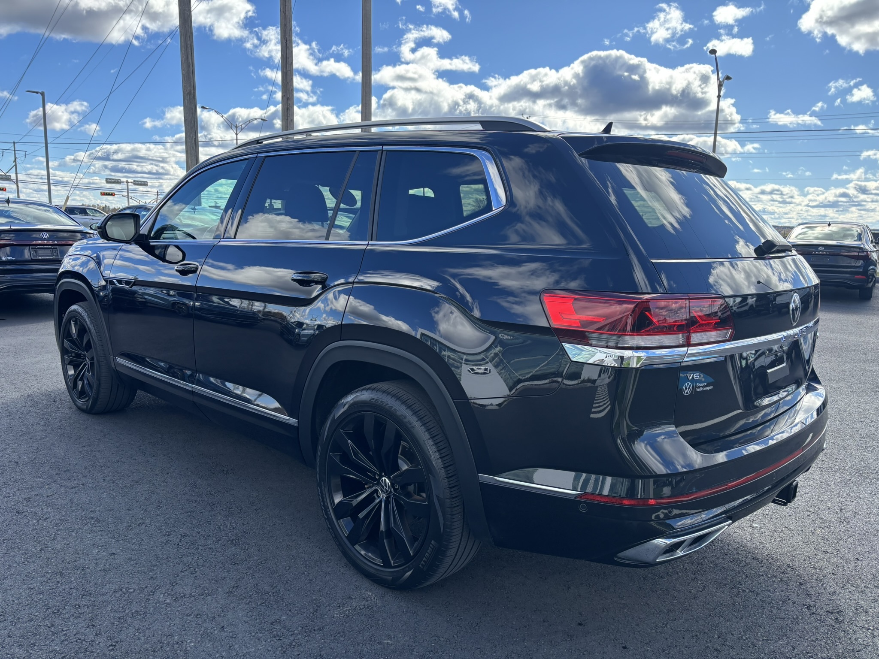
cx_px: 440
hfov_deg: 67.3
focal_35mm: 26
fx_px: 660
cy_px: 330
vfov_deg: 53.1
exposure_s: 1/1178
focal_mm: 5.96
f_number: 1.6
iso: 50
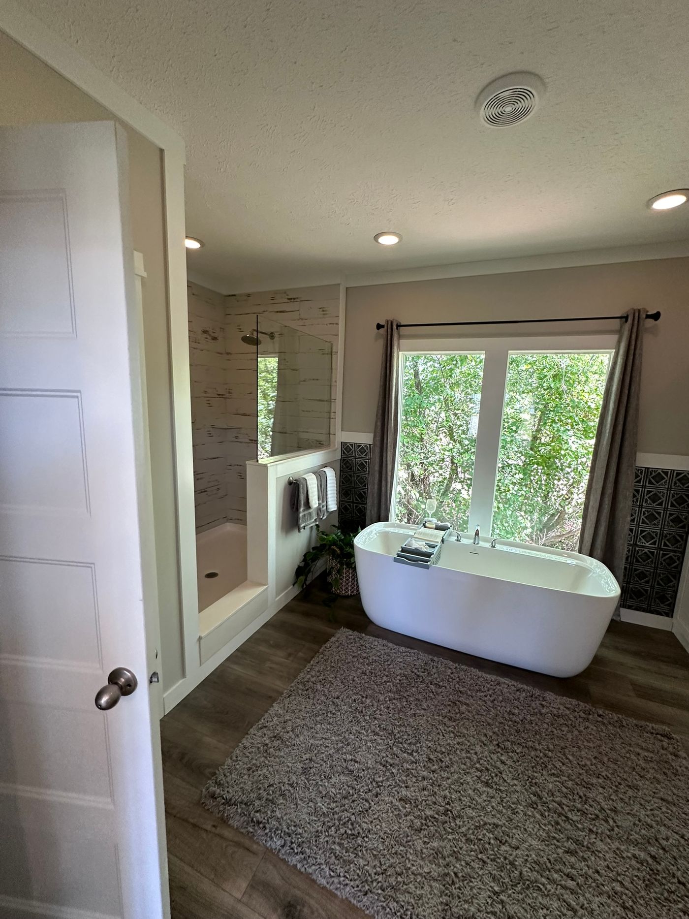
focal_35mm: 14
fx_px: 372
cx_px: 344
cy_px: 460
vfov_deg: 102.1
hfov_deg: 85.7
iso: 250
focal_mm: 2.22
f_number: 2.2
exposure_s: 1/120
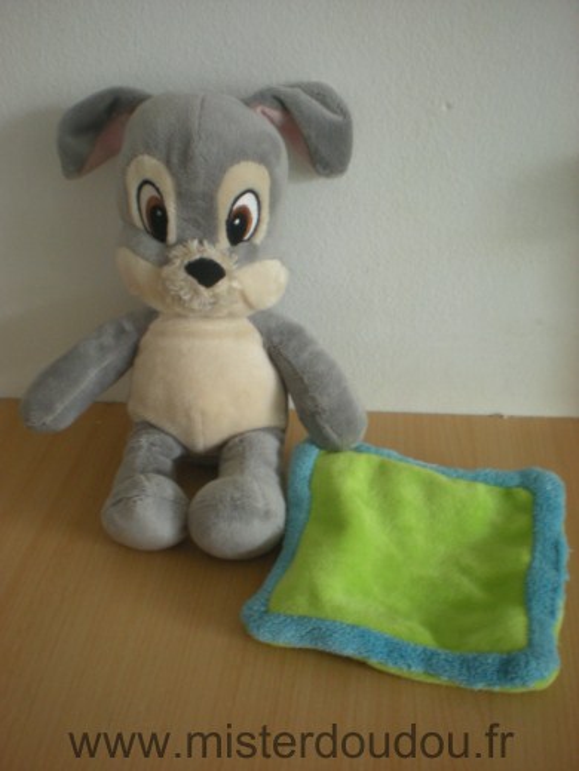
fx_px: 847
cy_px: 386
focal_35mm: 38
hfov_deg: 37.7
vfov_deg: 49.0
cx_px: 290
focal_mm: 6.3
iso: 200
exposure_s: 1/12.4
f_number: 3.1
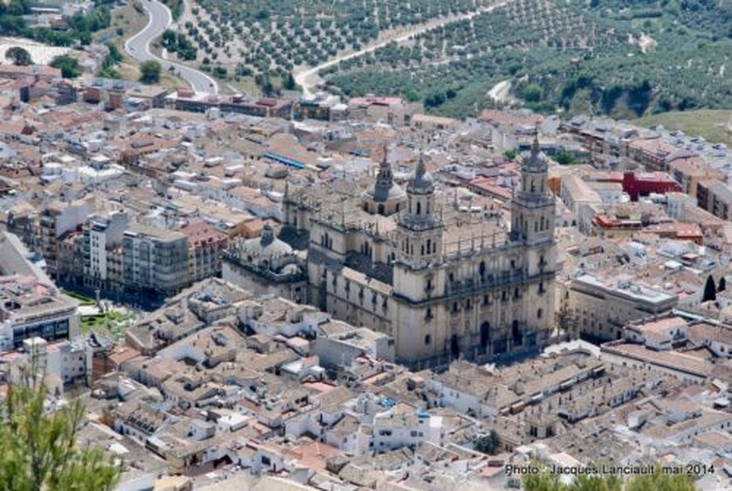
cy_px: 246
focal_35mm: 105
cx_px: 366
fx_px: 2138
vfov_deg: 13.1
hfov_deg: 19.4
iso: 1600
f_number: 10
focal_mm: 70
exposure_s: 1/1600
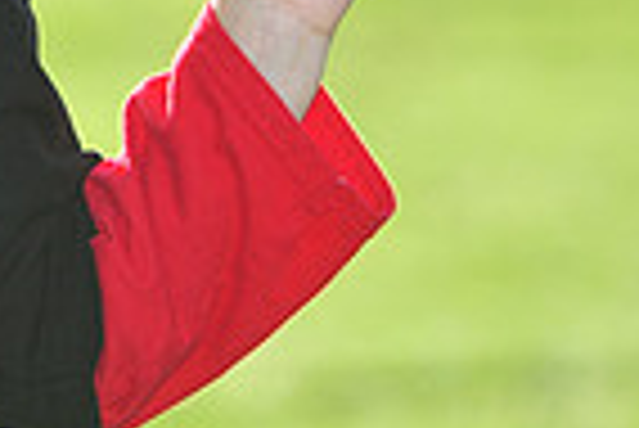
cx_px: -490
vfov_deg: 2.2
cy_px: -212
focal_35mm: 632
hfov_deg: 3.2
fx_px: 11229
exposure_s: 1/1000
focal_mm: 155
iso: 400
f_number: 5
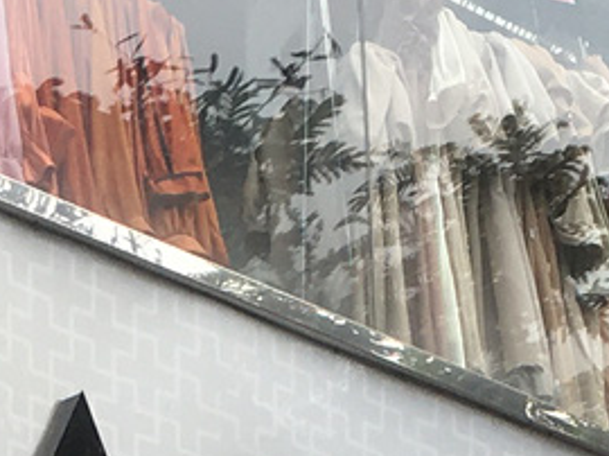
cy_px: 1350
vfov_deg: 6.3
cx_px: 327
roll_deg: +2.7
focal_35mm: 215
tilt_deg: +12.1
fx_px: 3779
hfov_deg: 9.2
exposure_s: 1/884
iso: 25
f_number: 2.2
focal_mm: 4.15
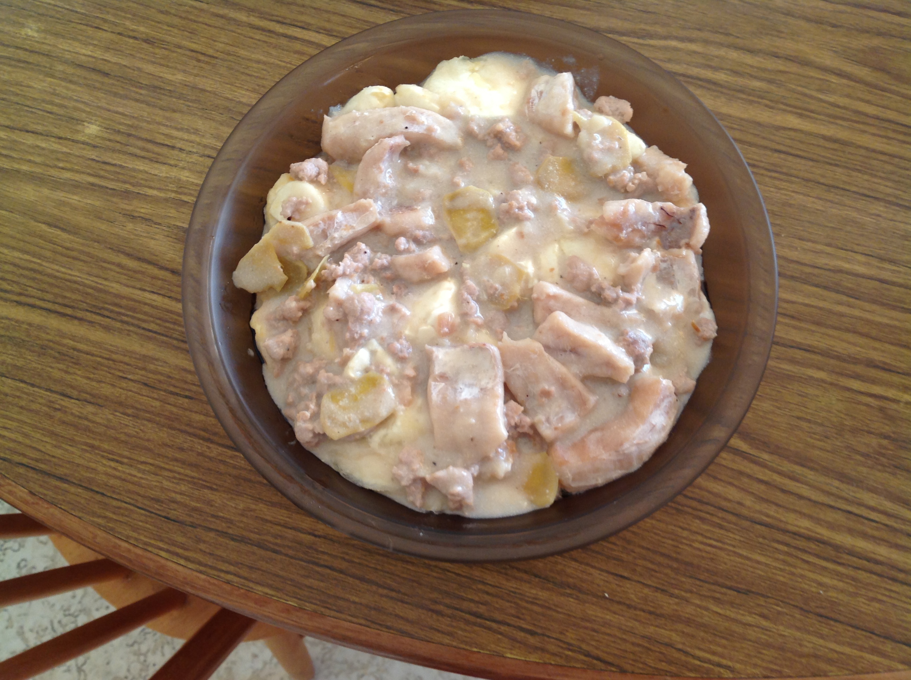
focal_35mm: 35
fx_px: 920
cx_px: 456
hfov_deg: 52.7
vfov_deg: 40.6
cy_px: 340
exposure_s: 1/15
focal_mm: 4.28
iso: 64
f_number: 2.4
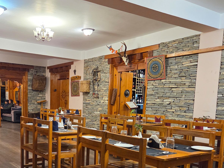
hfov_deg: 47.2
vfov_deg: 35.8
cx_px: 77
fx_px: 252
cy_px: 130
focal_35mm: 39
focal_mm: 5.4
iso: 1000
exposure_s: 1/100
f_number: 1.8
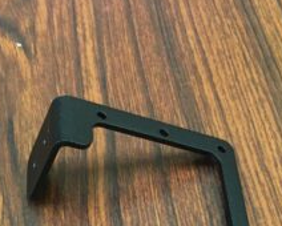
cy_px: 292
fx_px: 668
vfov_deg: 18.0
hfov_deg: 23.8
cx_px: 122
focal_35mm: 80
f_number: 2.2
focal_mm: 4.15
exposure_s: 1/20
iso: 200
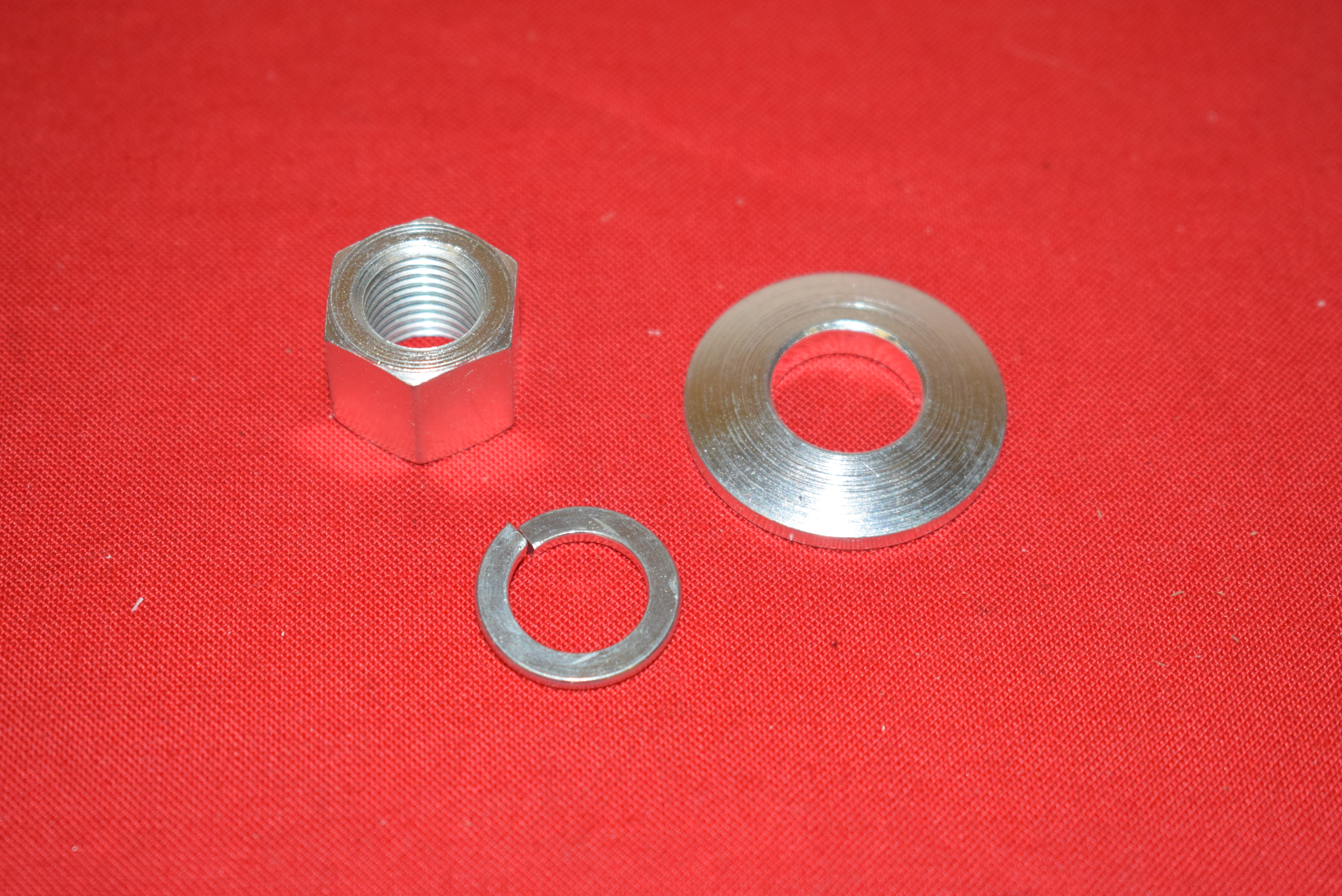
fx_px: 3076
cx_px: 671
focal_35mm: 82
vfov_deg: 16.6
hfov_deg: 24.6
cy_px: 448
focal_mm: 55
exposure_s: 1/200
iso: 1250
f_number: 5.6
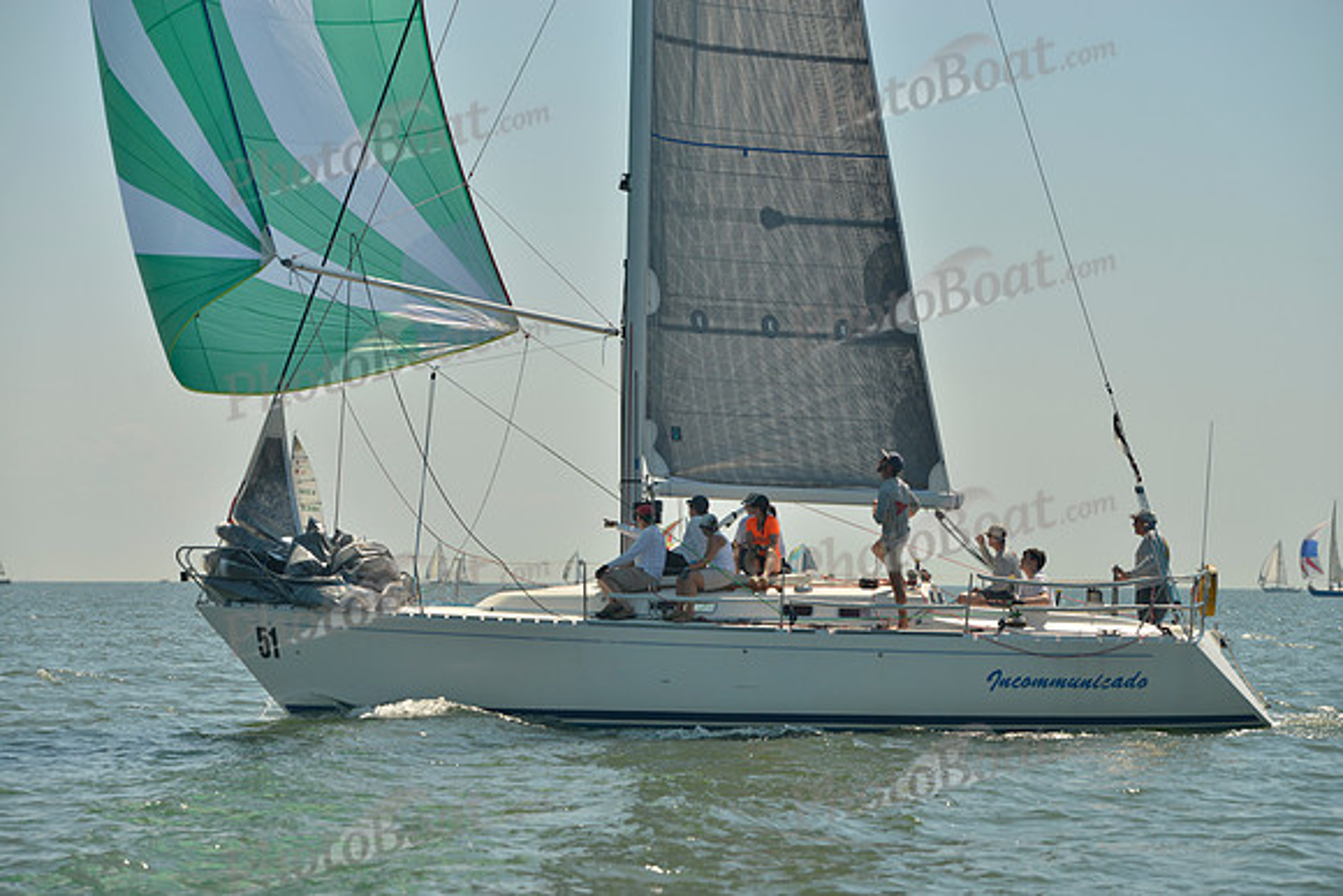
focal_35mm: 116
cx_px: 672
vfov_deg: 11.8
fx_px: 4328
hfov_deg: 17.6
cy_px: 448
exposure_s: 1/800
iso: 200
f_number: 6.3
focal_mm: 116
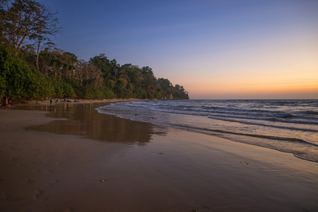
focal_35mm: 24
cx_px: 159
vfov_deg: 53.1
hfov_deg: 73.7
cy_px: 106
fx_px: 212
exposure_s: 1/25
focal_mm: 16
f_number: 3.5
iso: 560
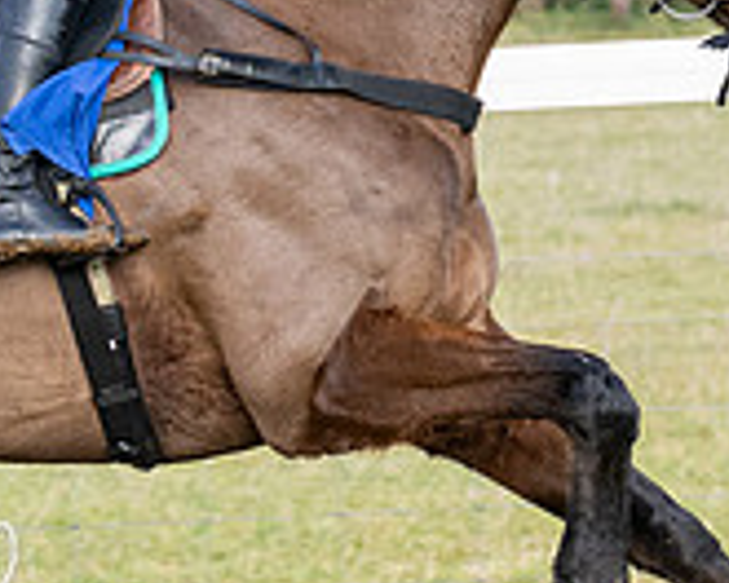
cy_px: 379
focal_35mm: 760
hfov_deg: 2.5
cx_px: 194
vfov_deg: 2.0
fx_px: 16397
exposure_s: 1/800
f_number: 5
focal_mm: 103
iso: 400
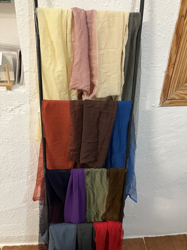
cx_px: 94
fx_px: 202
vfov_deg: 63.4
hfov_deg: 49.7
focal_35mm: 28
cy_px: 125
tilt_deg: -30.1
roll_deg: -2.1
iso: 250
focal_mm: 3.99
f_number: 1.8
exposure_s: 1/50
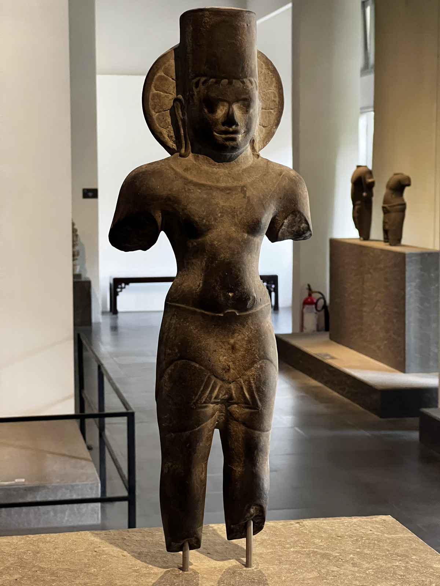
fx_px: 1305
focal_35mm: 77
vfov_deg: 25.3
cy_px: 293
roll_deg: +0.0
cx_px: 220
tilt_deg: -4.8
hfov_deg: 19.1
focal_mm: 9
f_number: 2.8
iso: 800
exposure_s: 1/58
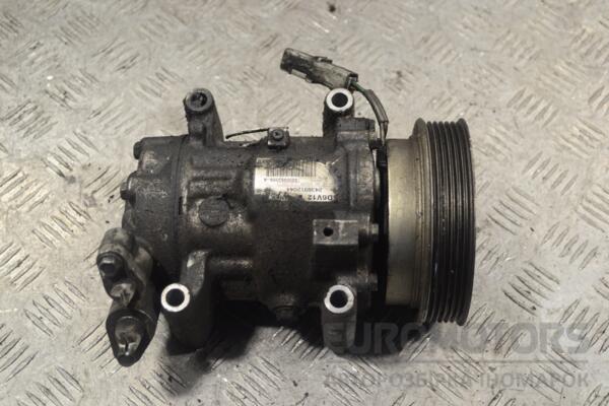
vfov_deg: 25.1
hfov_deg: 36.9
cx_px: 304
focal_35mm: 54
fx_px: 913
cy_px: 203
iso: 160
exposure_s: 1/30
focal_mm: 36
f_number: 5
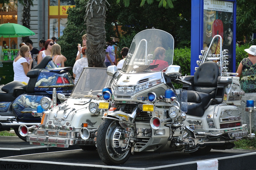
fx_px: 1017
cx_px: 128
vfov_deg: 9.6
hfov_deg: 14.3
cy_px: 85
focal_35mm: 143
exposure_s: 1/100
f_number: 4.2
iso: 100
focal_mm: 53.1
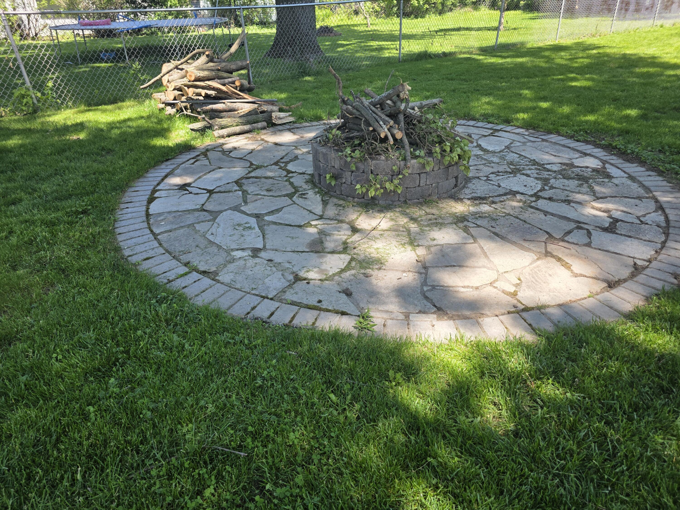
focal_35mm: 23
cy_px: 255
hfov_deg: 73.9
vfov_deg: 58.9
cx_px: 340
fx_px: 452
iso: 80
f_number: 1.7
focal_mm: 6.3
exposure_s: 1/1314
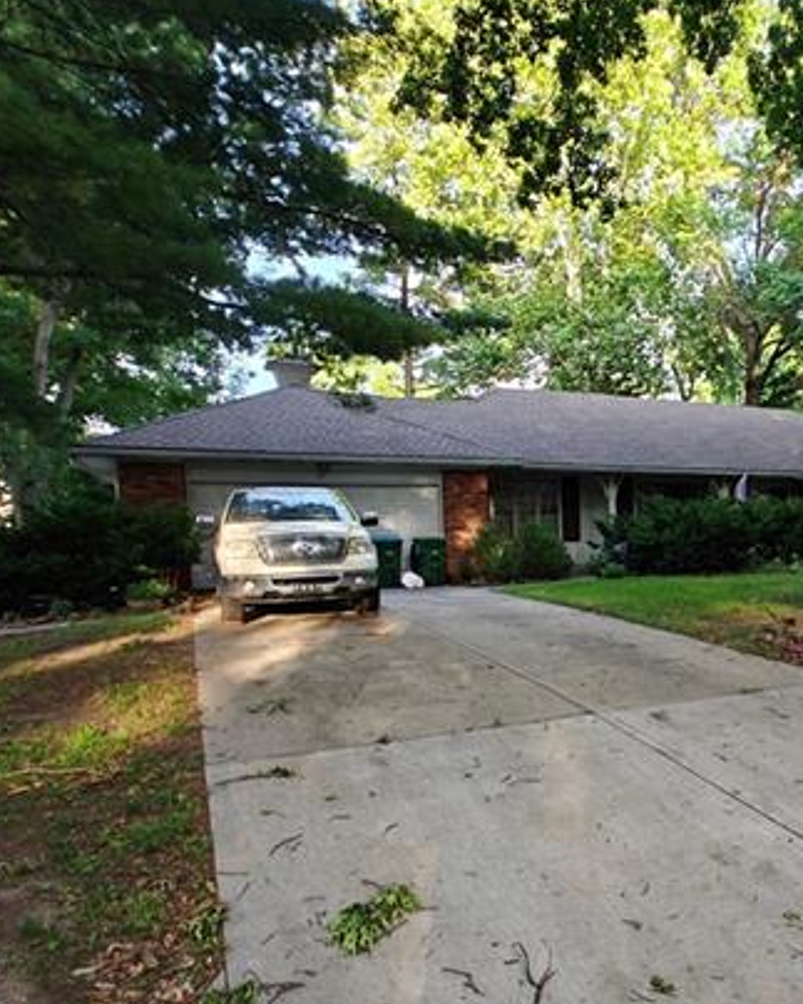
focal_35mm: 26
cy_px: 604
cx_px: 644
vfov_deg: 65.4
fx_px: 773
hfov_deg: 51.4
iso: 64
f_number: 2.2
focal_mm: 2.62
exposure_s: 1/56
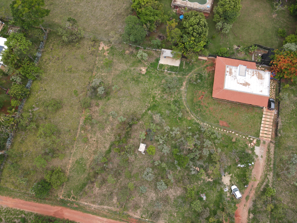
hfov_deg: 71.6
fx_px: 206
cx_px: 148
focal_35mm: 24
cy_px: 112
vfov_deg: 56.8
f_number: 2.8
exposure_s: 1/320
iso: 100
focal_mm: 4.5
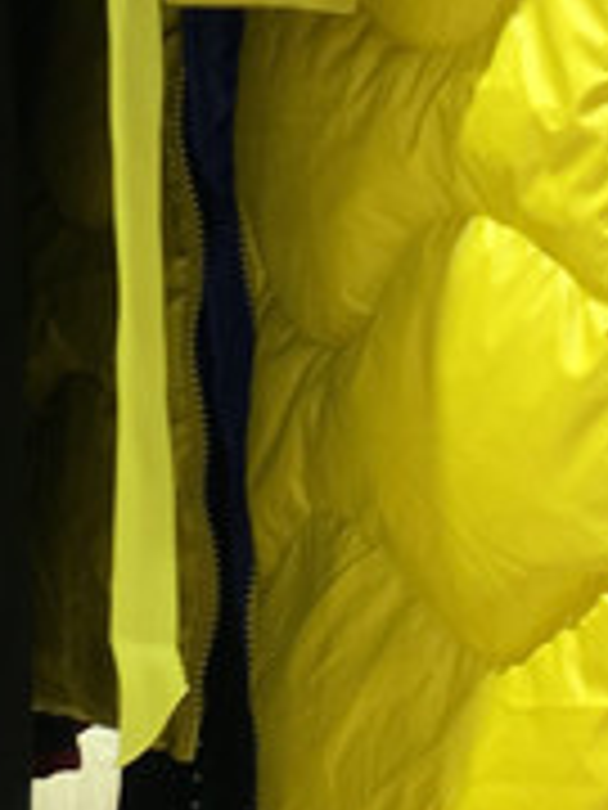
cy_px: -18
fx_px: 3419
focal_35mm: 146
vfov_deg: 13.3
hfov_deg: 10.1
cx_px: 113
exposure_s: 1/50
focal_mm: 4.15
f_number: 2.2
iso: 25
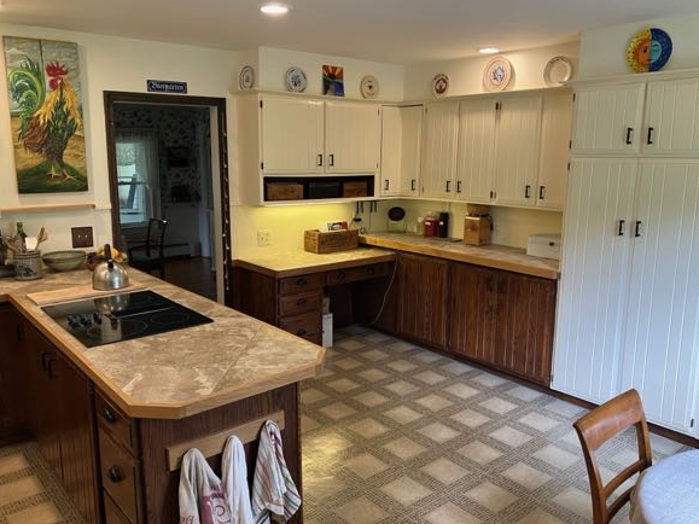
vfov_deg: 48.2
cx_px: 340
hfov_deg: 61.7
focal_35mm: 29
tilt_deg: -9.6
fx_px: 585
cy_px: 256
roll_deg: -0.2
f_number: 1.8
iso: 64
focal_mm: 3.99
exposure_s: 1/60
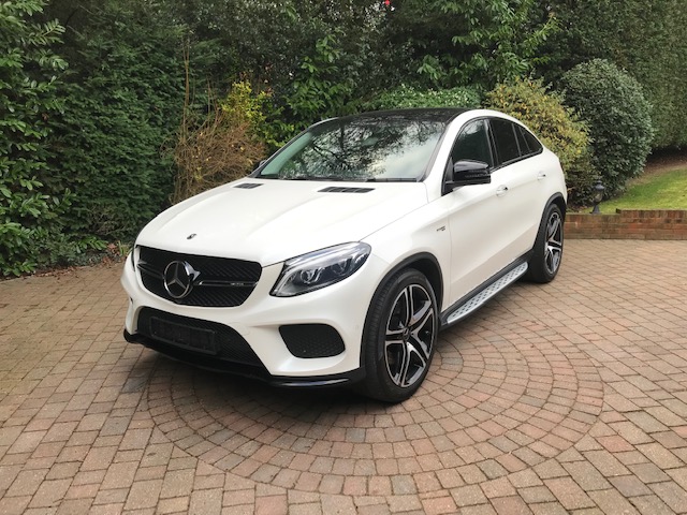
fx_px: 556
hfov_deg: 63.4
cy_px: 258
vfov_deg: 49.7
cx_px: 344
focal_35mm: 28
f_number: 1.8
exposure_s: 1/160
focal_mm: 3.99
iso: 20
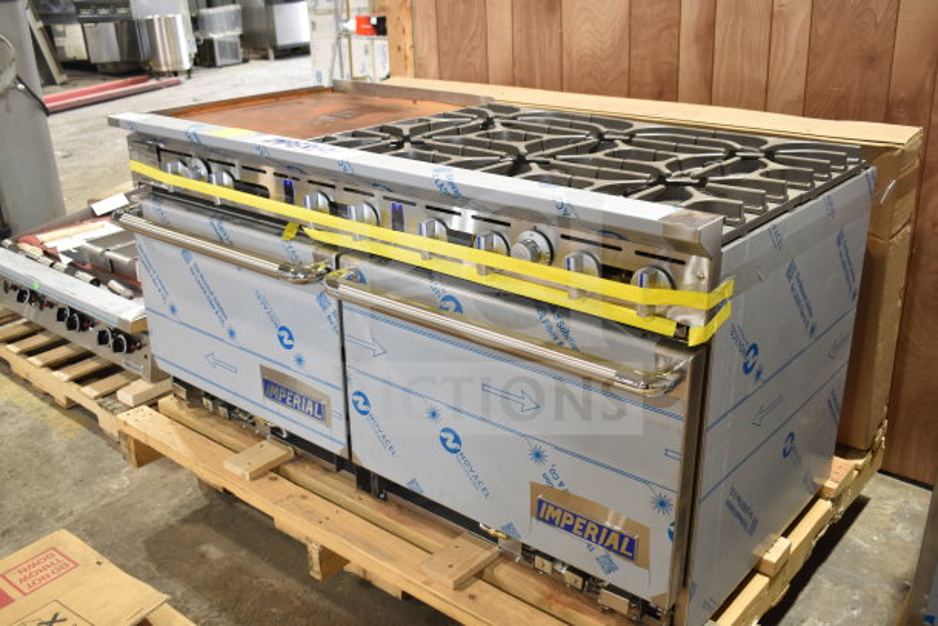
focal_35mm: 34
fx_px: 899
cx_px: 469
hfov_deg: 55.1
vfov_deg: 38.4
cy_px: 313
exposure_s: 1/40
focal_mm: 23
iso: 450
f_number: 3.8
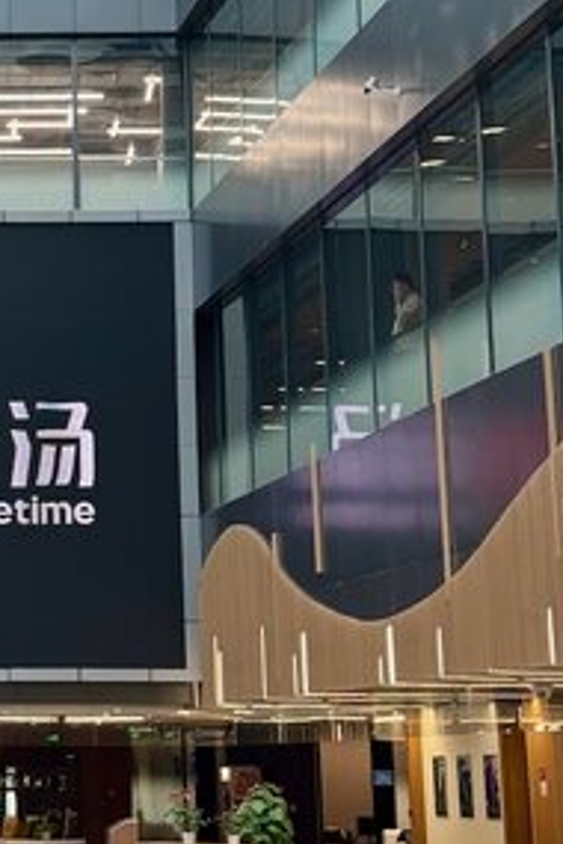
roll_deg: -0.6
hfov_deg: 12.0
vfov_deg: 18.1
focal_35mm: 112
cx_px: -113
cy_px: 166
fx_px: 2627
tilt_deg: +12.9
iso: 100
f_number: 1.78
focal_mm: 6.76
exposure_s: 1/160
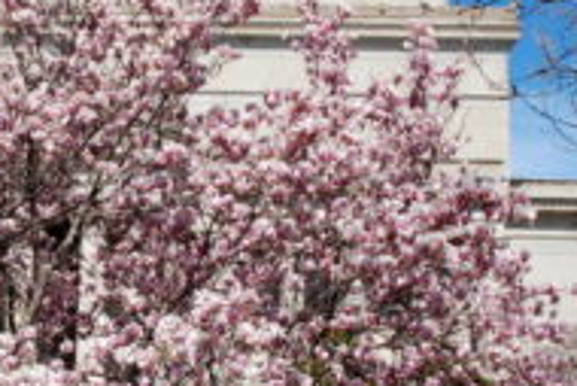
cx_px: -12
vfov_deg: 18.9
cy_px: 354
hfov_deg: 26.7
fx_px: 1139
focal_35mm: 71
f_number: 16
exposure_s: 1/60
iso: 100
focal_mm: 18
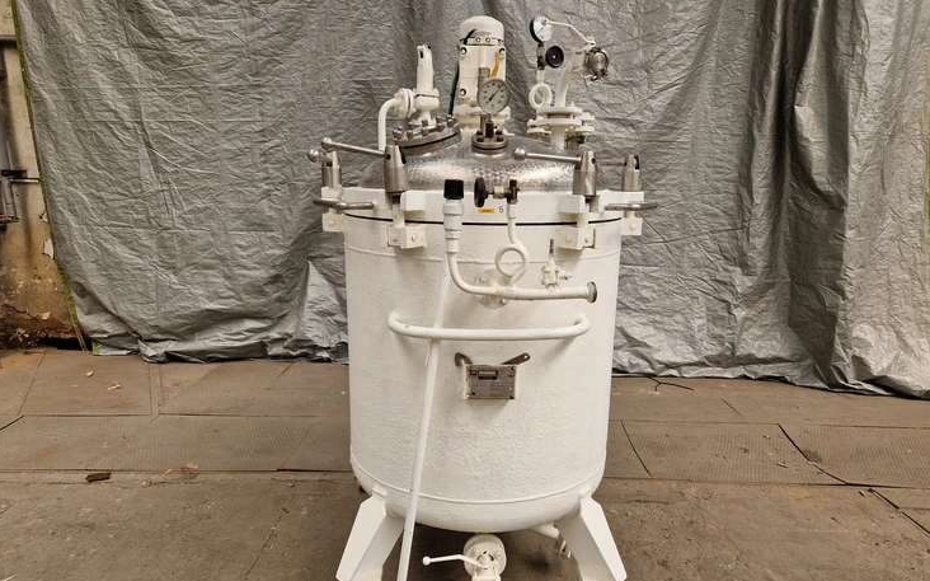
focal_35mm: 25
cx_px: 473
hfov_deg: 72.6
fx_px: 633
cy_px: 327
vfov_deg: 49.1
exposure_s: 1/180
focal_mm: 5.4
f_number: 1.8
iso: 50
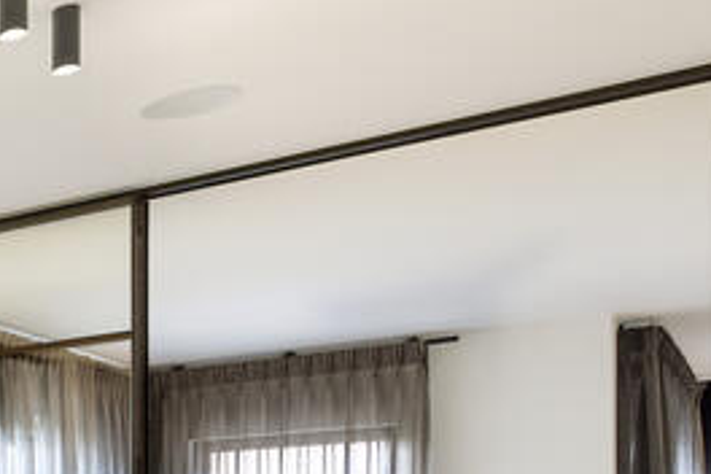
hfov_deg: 19.4
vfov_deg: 20.5
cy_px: 567
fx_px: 1224
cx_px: -692
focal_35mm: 62
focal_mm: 14
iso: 160
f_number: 9
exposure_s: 1/2
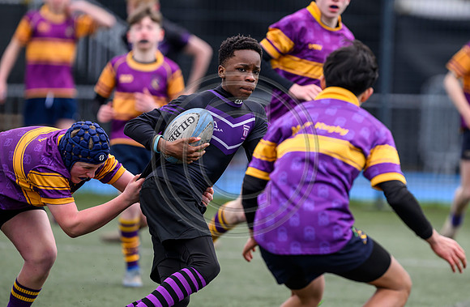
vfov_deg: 3.0
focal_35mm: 459
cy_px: 132
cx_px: 265
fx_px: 5955
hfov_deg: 4.5
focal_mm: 400
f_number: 3.5
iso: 500
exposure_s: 1/1600
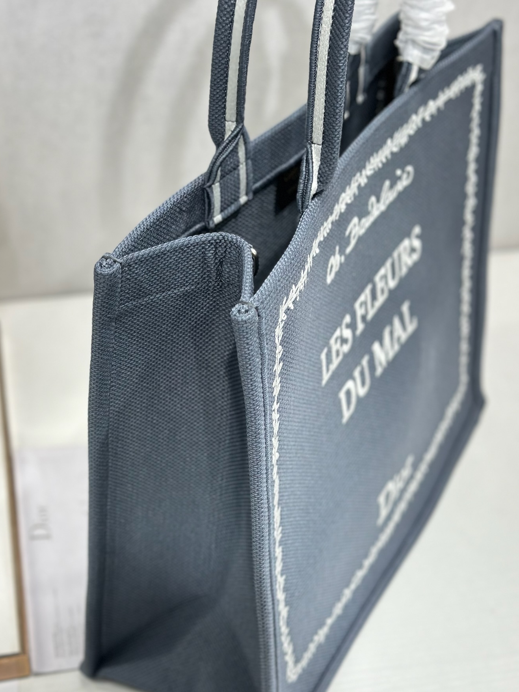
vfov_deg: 34.3
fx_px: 1119
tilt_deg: -38.3
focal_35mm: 56
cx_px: 242
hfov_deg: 26.1
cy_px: 366
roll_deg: -3.3
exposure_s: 1/187
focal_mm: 6.86
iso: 80
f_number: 1.78
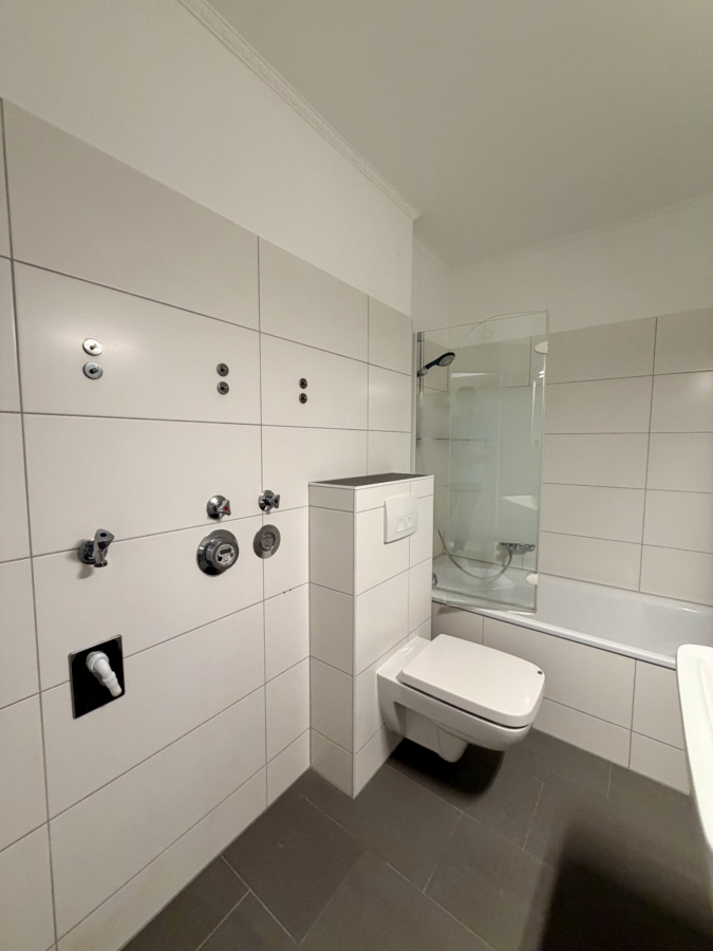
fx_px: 384
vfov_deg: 102.1
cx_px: 356
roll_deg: +1.2
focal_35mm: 14
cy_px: 476
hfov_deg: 85.7
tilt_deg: -4.1
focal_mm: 2.22
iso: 250
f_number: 2.2
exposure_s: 1/50
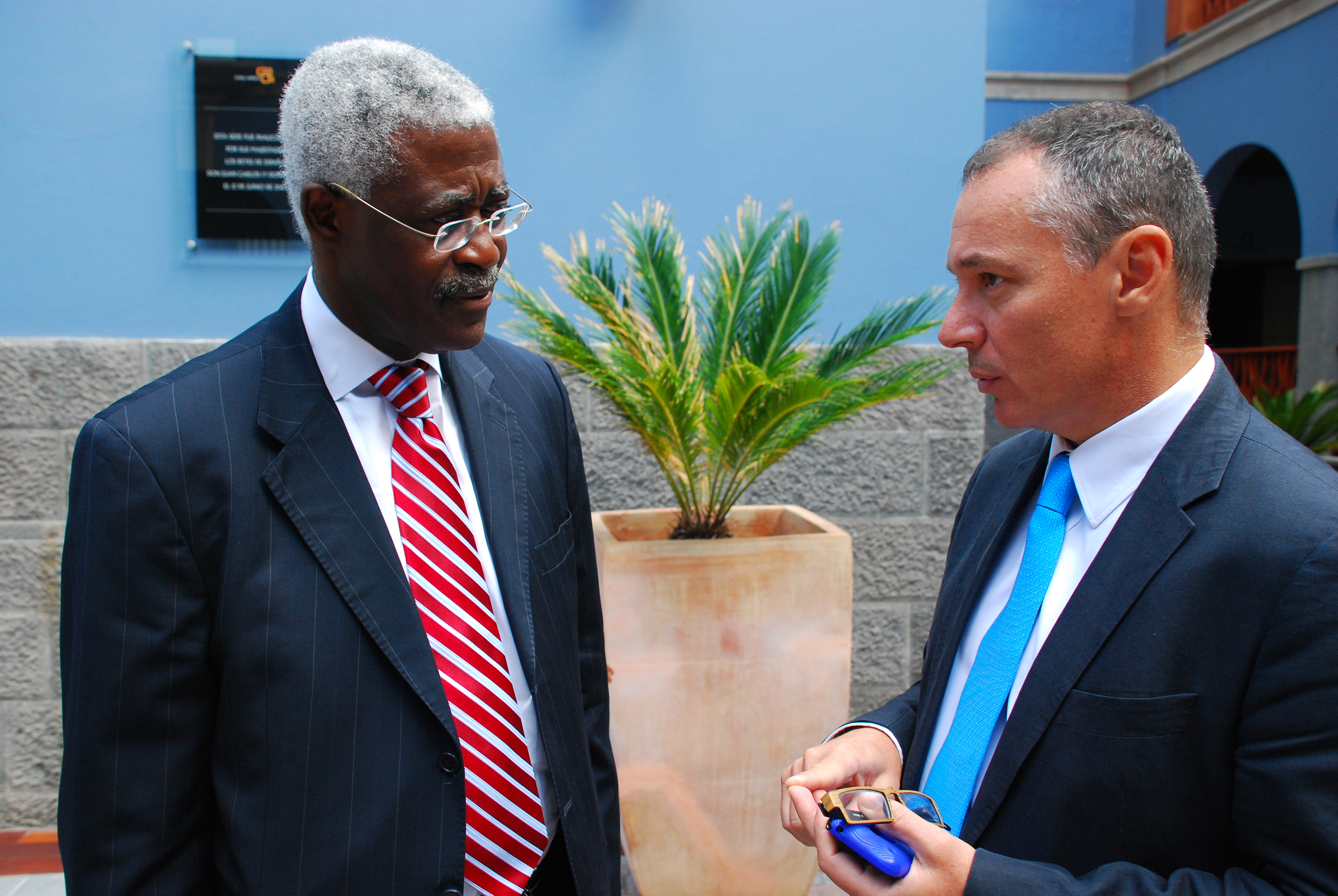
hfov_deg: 57.2
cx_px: 669
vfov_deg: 40.1
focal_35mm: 33
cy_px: 448
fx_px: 1228
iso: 400
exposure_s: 1/125
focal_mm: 22
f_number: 5.6
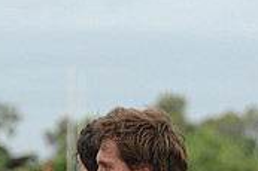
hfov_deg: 4.2
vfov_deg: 2.8
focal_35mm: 487
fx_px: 3487
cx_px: 55
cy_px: 280
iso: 3200
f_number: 4
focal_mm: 145
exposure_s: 1/500
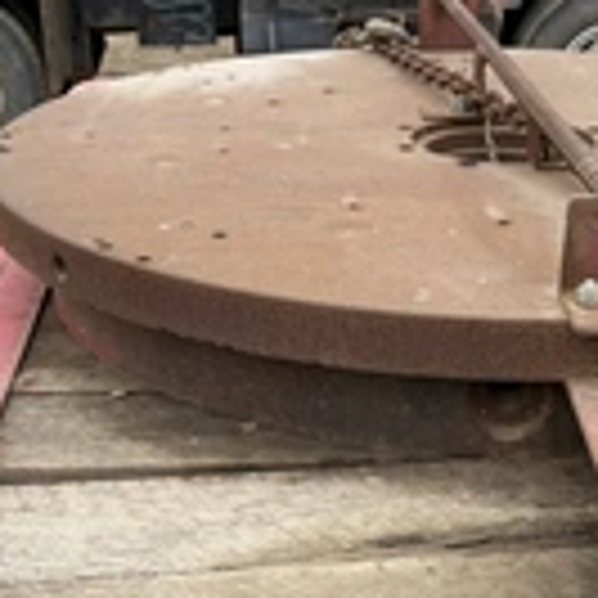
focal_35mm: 64
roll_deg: -0.5
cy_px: 558
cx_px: 445
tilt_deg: -29.0
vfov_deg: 25.9
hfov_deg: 26.6
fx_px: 1251
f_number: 1.78
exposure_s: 1/1437
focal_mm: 6.76
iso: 80
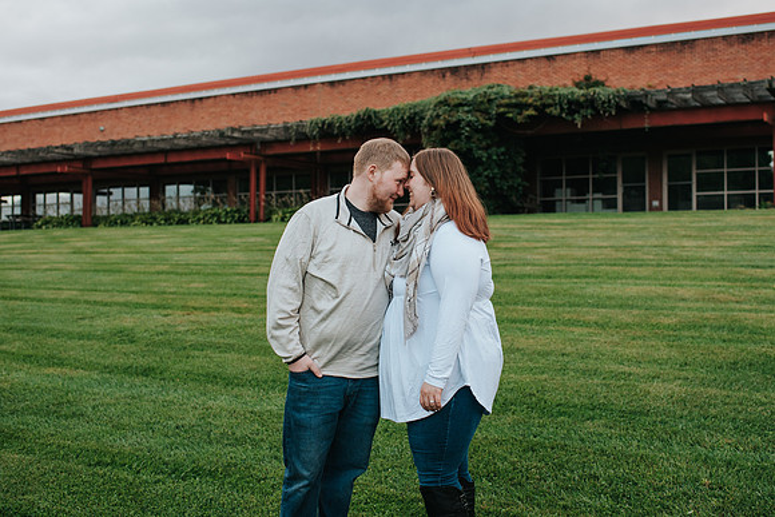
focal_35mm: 44
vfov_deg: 30.8
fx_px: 938
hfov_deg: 44.9
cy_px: 256
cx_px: 400
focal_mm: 35
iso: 1000
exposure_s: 1/640
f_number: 3.2
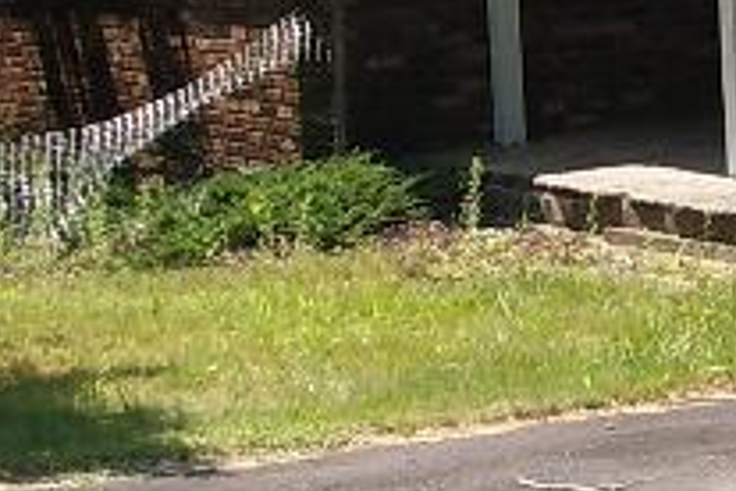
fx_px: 3680
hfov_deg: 11.2
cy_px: -89
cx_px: 928
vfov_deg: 7.6
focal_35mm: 180
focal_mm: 5.8
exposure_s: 1/250
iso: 80
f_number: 4.3
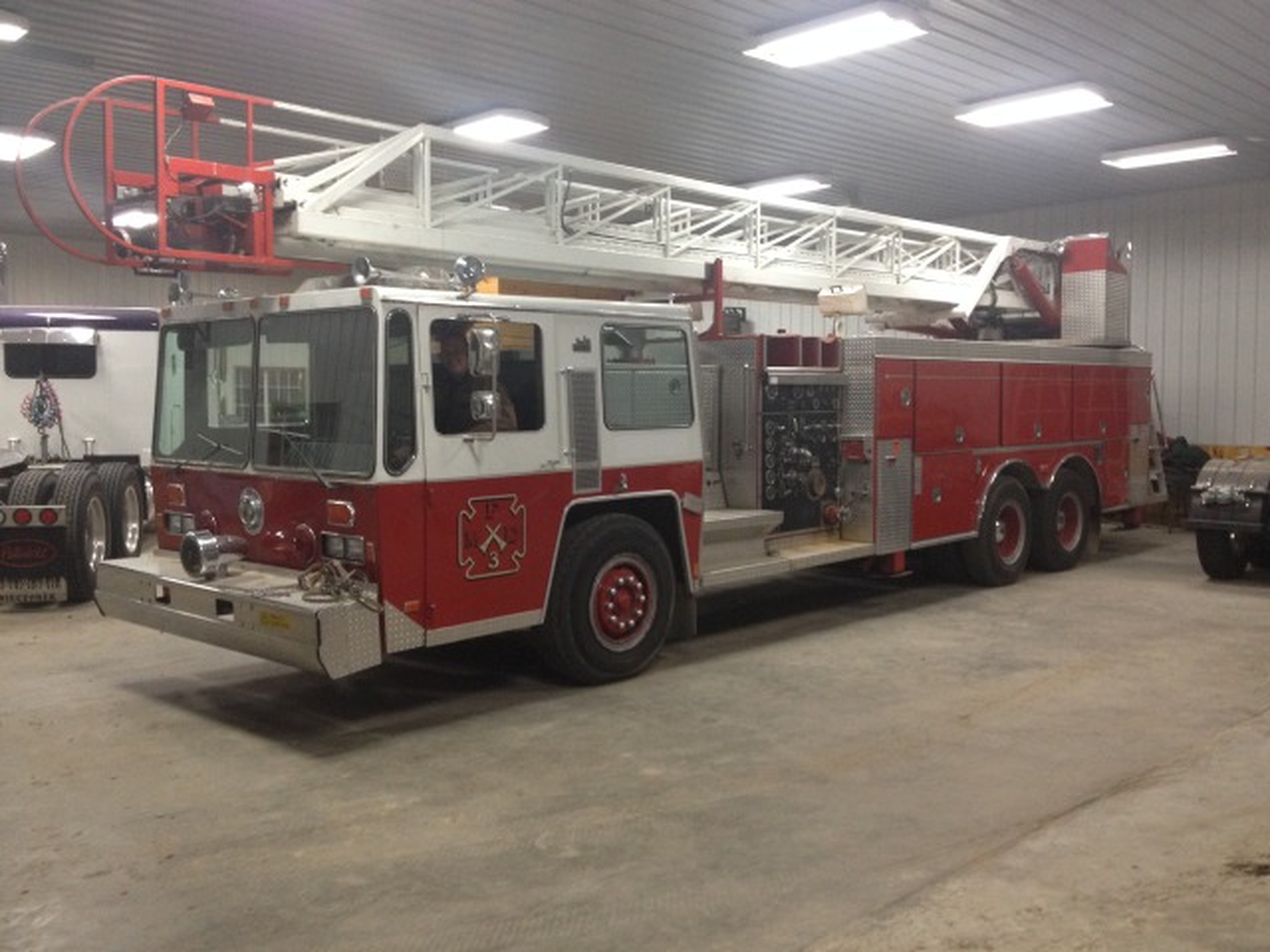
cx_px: 635
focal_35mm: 35
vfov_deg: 40.7
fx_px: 1284
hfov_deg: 52.6
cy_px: 476
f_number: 2.4
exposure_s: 1/20
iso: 200
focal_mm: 4.28
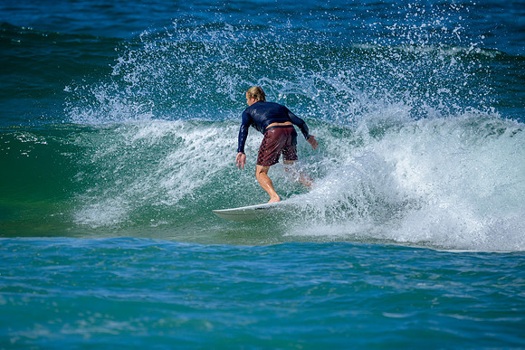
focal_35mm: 800
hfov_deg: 2.6
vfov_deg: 1.7
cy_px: 175
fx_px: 11669
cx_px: 262
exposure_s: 1/2500
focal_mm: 800
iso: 280
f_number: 6.3
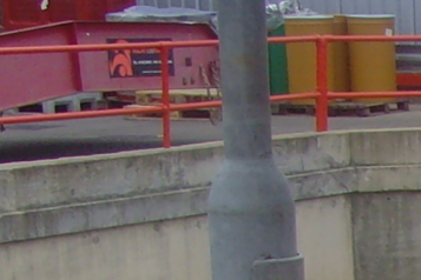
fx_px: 2549
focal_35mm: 218
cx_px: 1070
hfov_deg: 8.5
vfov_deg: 5.9
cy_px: 781
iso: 80
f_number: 3.5
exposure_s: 1/350
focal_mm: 6.6
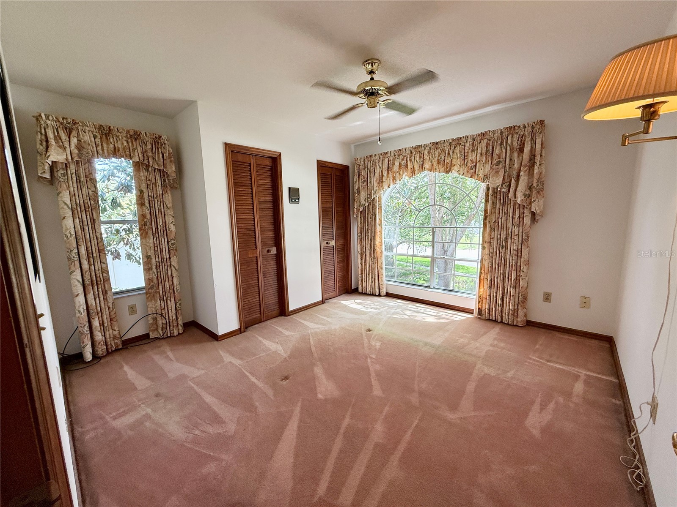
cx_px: 338
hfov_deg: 102.1
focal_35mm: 14
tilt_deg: -7.1
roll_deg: +1.2
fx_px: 274
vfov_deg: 85.7
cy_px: 254
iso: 125
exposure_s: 1/99
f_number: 2.2
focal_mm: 2.22
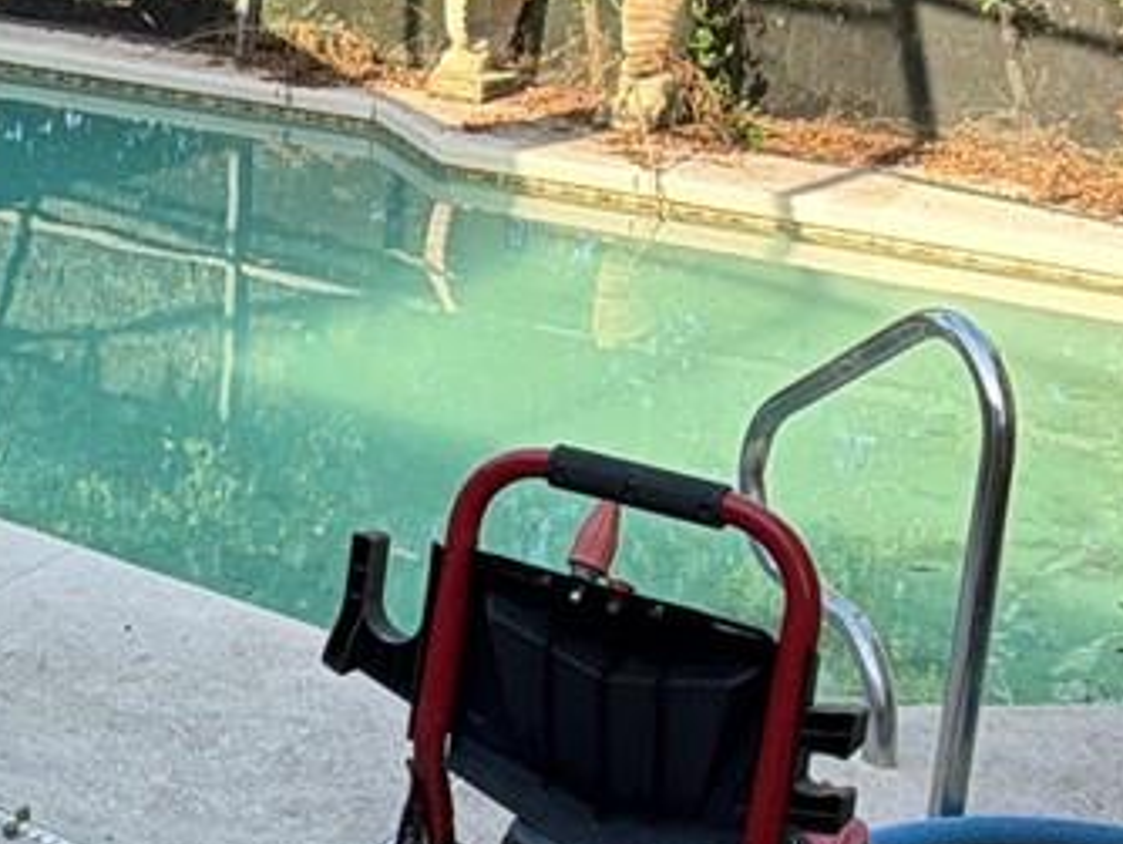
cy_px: 195
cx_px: -205
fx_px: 2175
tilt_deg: -13.4
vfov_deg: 21.7
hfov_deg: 26.0
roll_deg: -0.7
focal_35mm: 67
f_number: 2.2
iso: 50
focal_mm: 2.22
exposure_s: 1/344
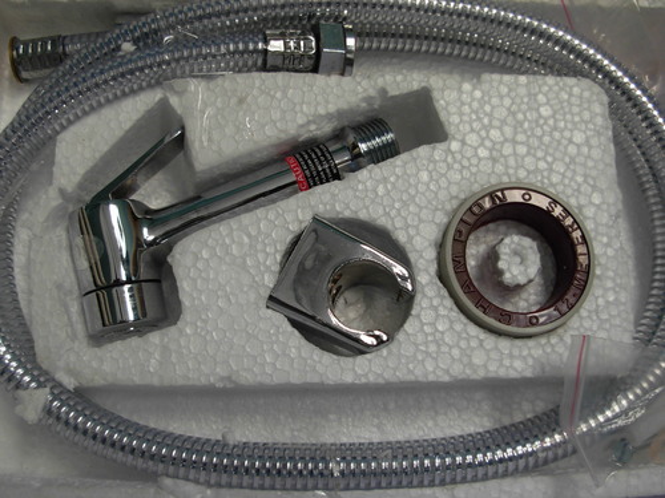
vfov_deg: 37.7
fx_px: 730
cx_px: 332
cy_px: 249
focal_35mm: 38
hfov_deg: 49.0
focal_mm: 6.3
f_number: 2.9
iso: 79
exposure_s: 1/45.2
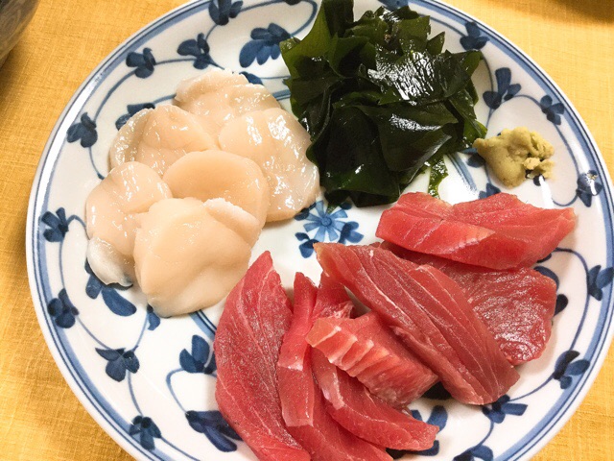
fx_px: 550
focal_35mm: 31
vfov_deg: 45.4
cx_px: 307
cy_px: 230
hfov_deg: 58.4
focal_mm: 3.3
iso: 125
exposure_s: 1/30
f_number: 2.4
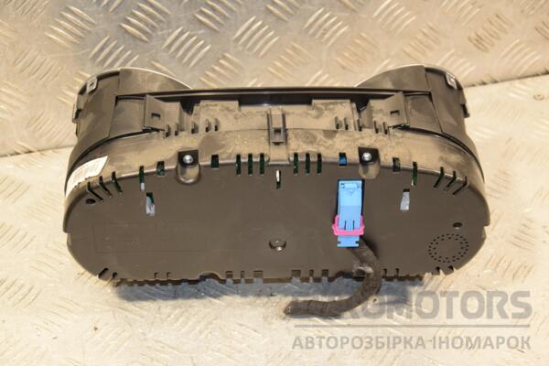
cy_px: 183
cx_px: 274
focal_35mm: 75
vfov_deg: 18.2
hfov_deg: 27.0
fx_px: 1144
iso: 800
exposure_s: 1/125
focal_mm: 50
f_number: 5
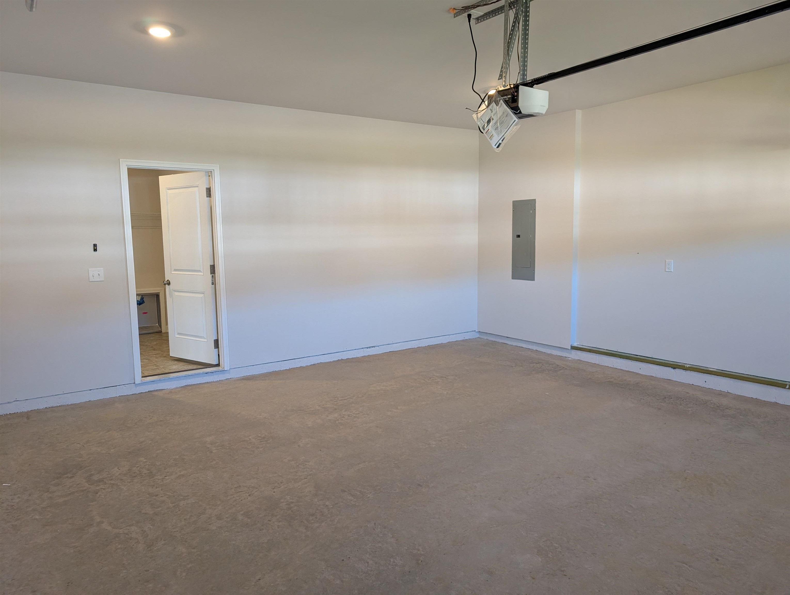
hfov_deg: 71.5
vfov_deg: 56.9
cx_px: 395
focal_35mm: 24
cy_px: 298
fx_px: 548
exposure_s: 1/120
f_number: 1.68
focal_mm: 6.9
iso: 493
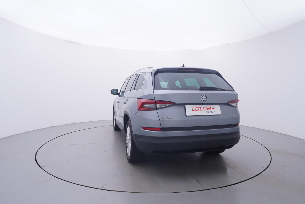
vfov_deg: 56.2
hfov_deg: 77.3
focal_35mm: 22
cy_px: 102
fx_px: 191
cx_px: 152
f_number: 5
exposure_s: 1/80
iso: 200
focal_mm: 15
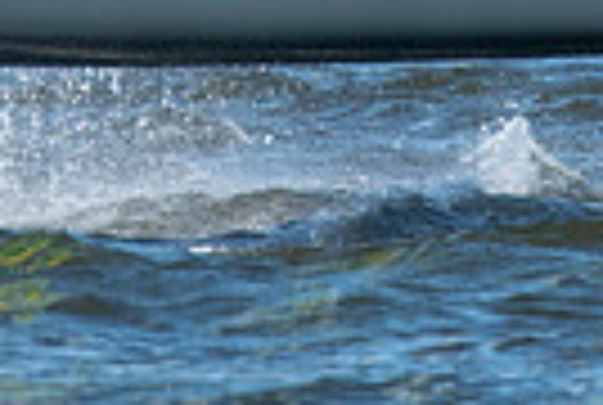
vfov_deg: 0.4
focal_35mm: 3184
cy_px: -413
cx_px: 120
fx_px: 53451
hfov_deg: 0.6
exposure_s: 1/2000
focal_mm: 420
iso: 500
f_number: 5.6
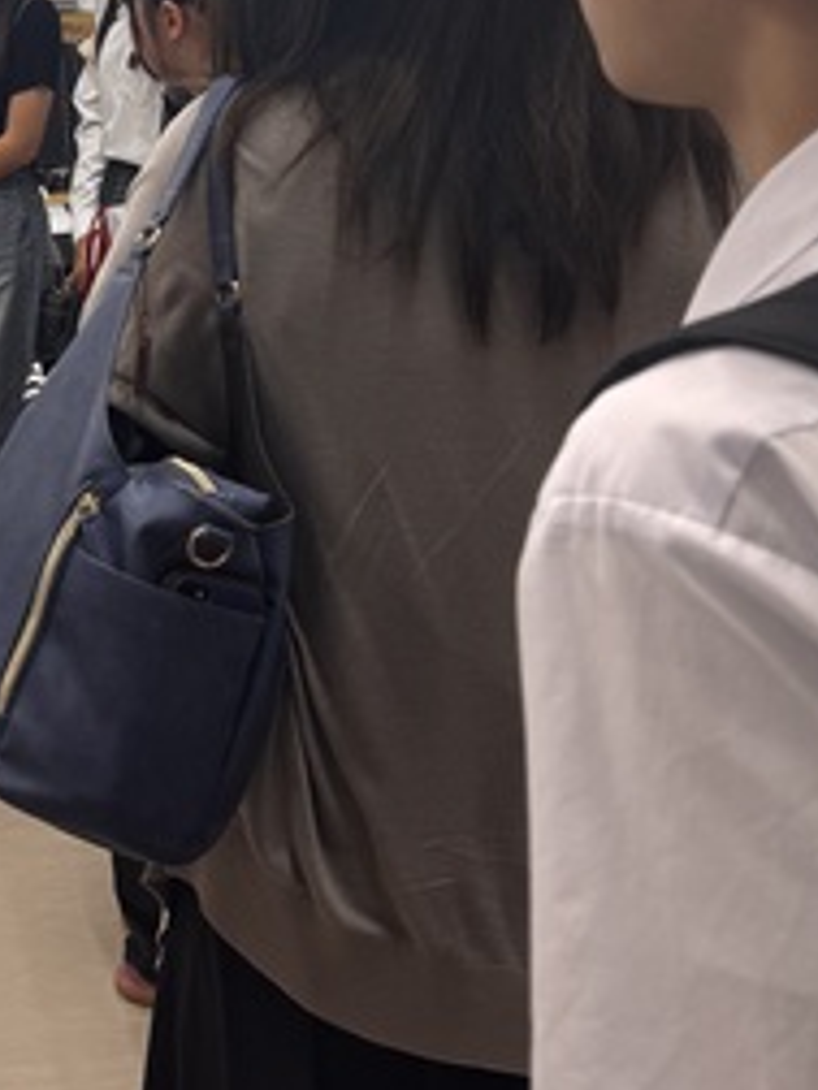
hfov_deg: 22.9
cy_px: 177
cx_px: -26
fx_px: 1922
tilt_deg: -9.7
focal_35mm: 61
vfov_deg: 30.7
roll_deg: +1.6
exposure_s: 1/120
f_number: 1.78
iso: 64
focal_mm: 6.76
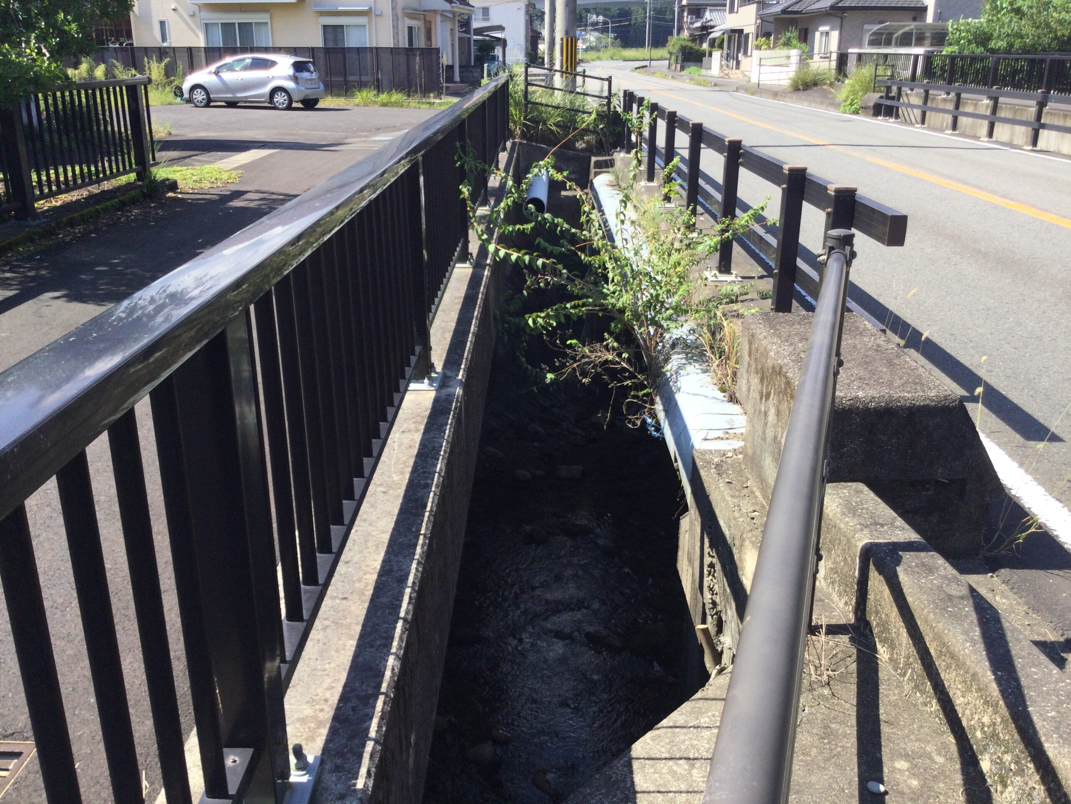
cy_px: 402
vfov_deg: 45.4
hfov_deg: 58.4
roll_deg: -0.6
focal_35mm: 31
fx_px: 959
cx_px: 536
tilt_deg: -18.1
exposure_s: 1/747
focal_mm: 3.3
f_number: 2.4
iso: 25
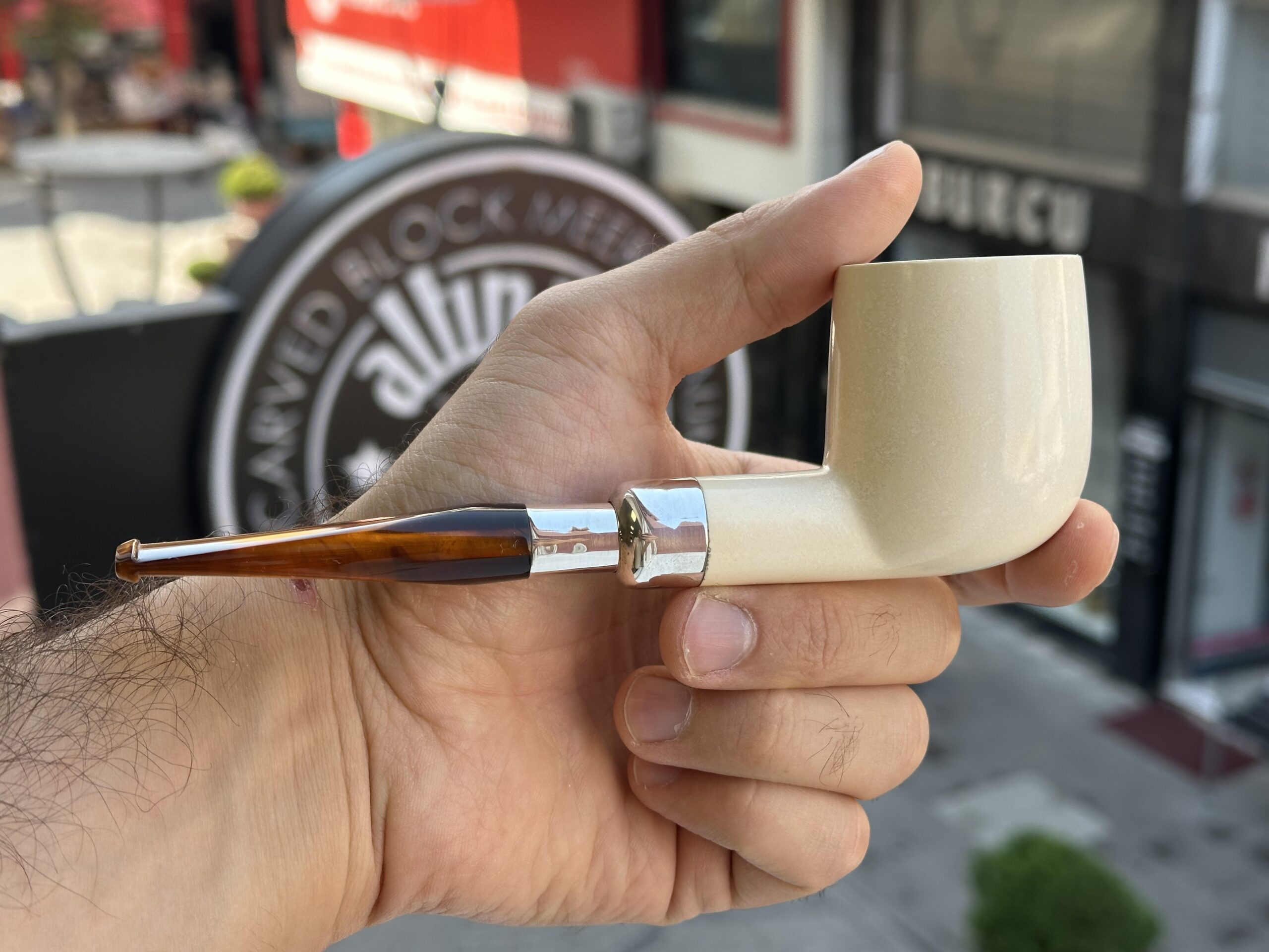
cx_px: 634
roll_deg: +0.9
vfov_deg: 30.3
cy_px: 476
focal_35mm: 48
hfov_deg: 39.7
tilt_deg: -17.9
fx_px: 1760
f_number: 1.78
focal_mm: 6.86
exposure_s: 1/491
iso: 64
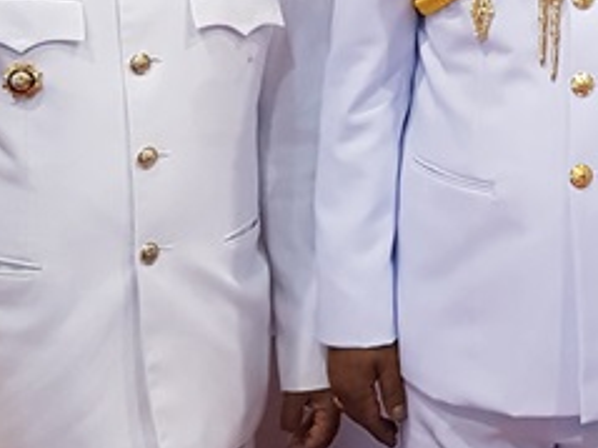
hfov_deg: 21.3
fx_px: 1502
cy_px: -60
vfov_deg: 16.4
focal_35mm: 87
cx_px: 668
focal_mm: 4.2
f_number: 1.7
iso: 200
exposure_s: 1/50
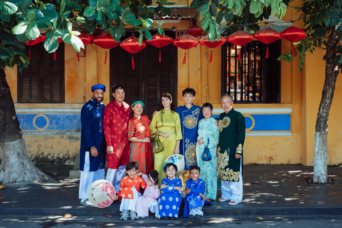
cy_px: 114
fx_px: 475
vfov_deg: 27.0
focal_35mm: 50
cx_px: 171
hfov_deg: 39.6
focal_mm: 50
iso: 320
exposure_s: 1/125
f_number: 7.1
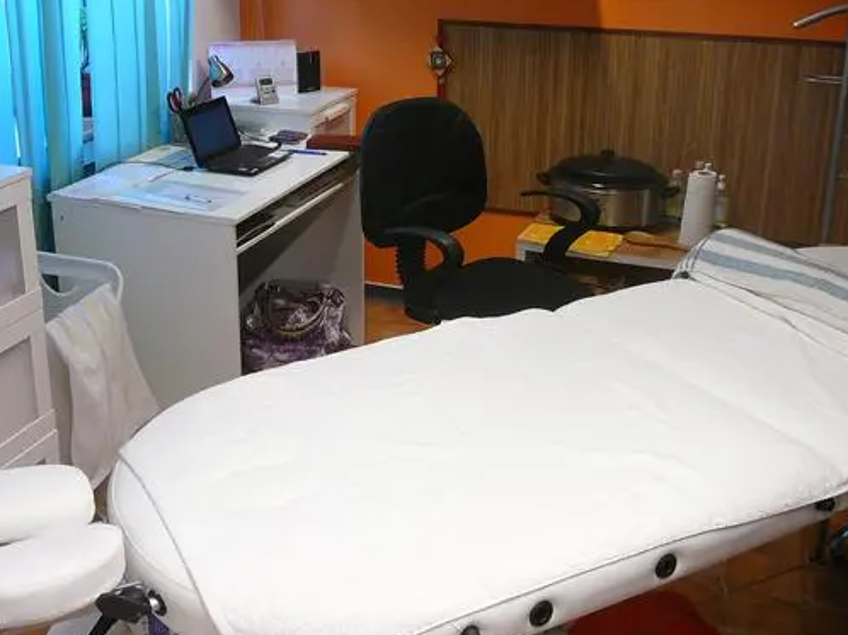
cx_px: 347
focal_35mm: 45
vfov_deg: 32.0
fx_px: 1102
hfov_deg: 41.9
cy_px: 237
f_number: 2.8
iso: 200
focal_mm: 5.2
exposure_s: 1/25
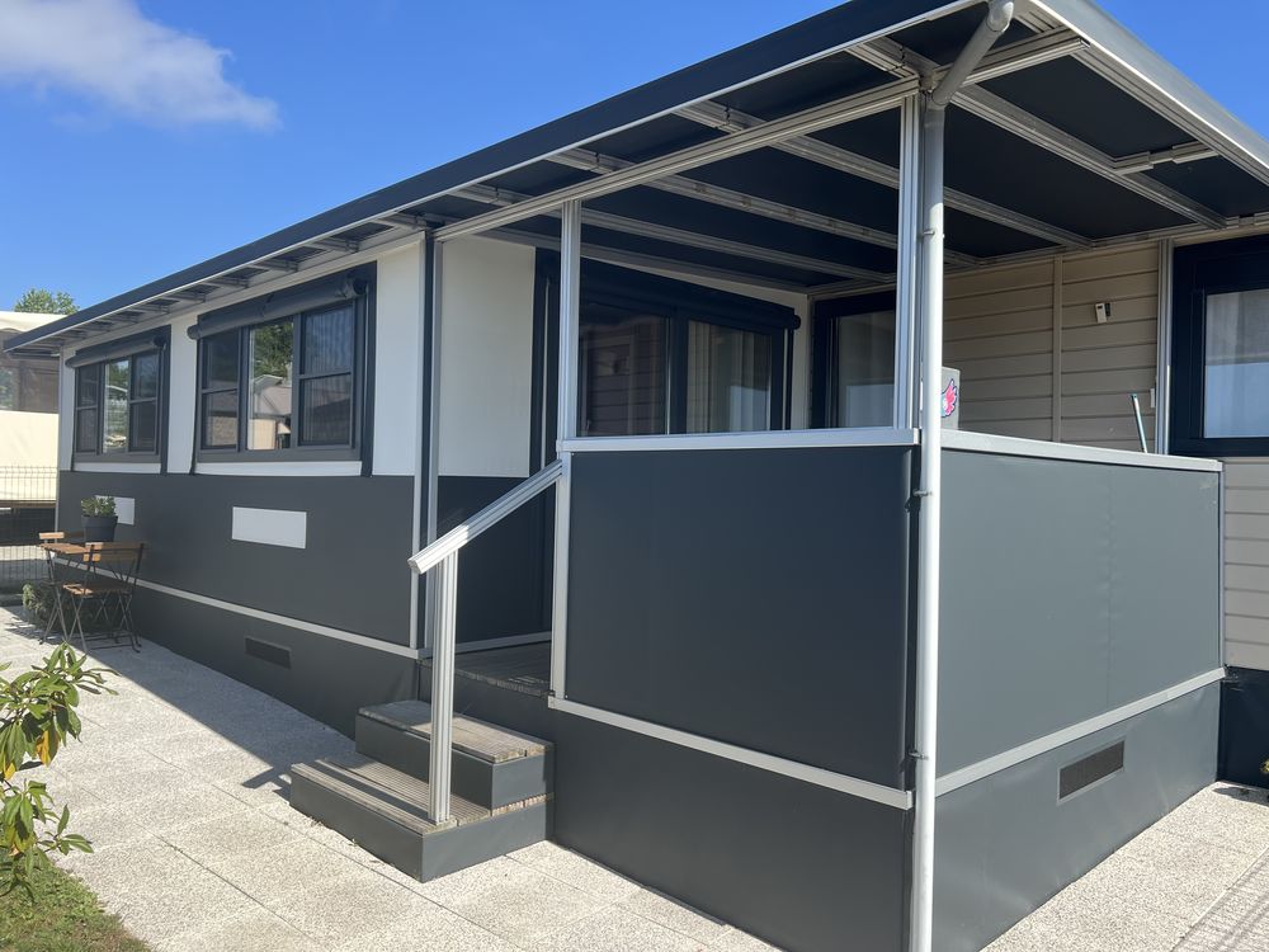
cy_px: 476
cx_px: 634
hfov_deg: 67.3
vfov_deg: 53.1
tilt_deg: +0.1
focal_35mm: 26
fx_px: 953
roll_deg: -1.3
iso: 50
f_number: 1.5
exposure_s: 1/1808
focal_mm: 5.7
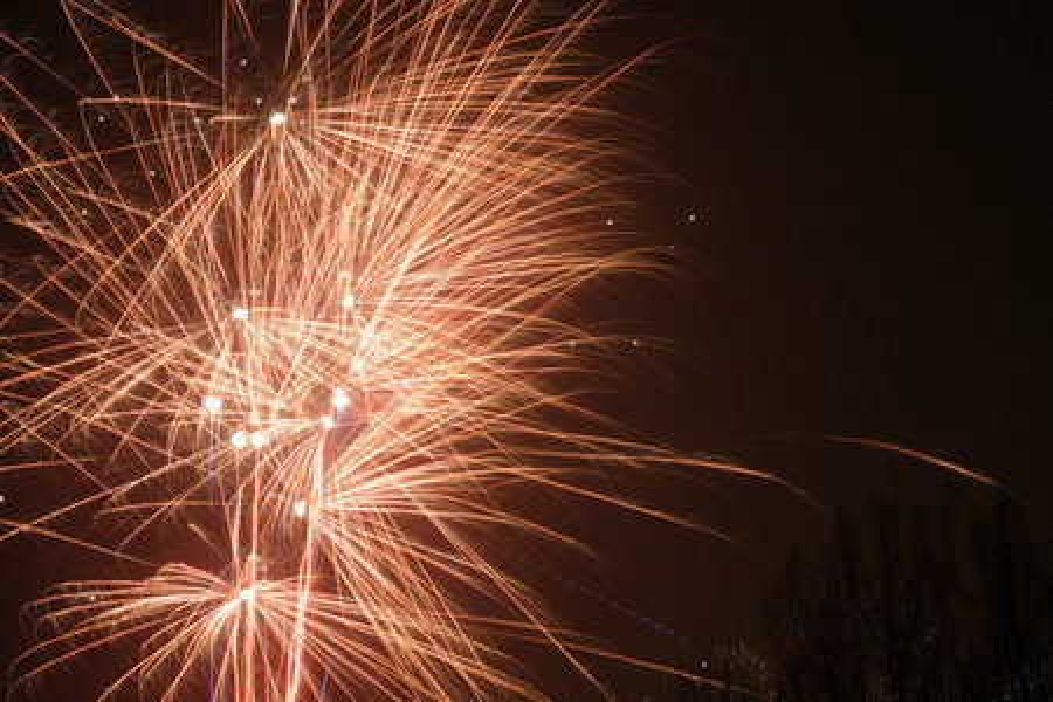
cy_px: 351
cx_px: 526
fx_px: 5850
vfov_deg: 6.9
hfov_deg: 10.3
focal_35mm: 200
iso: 500
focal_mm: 200
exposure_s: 25
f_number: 18
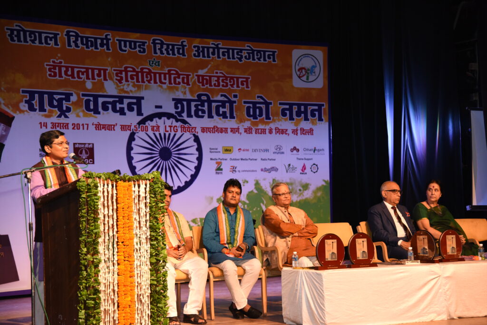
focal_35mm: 66
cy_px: 162
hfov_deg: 30.5
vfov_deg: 20.6
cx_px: 244
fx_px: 893
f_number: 4
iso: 2200
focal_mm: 66
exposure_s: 1/160
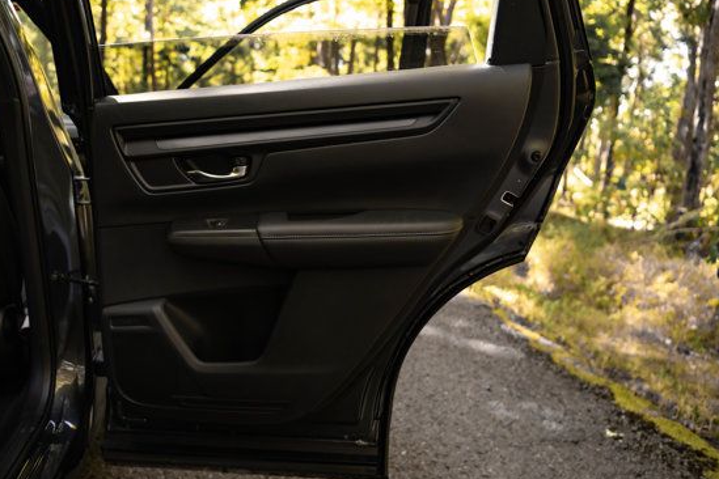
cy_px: 239
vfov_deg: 46.4
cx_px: 301
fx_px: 559
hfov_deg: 65.1
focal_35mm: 28
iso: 1250
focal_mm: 24
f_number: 2.8
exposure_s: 1/640
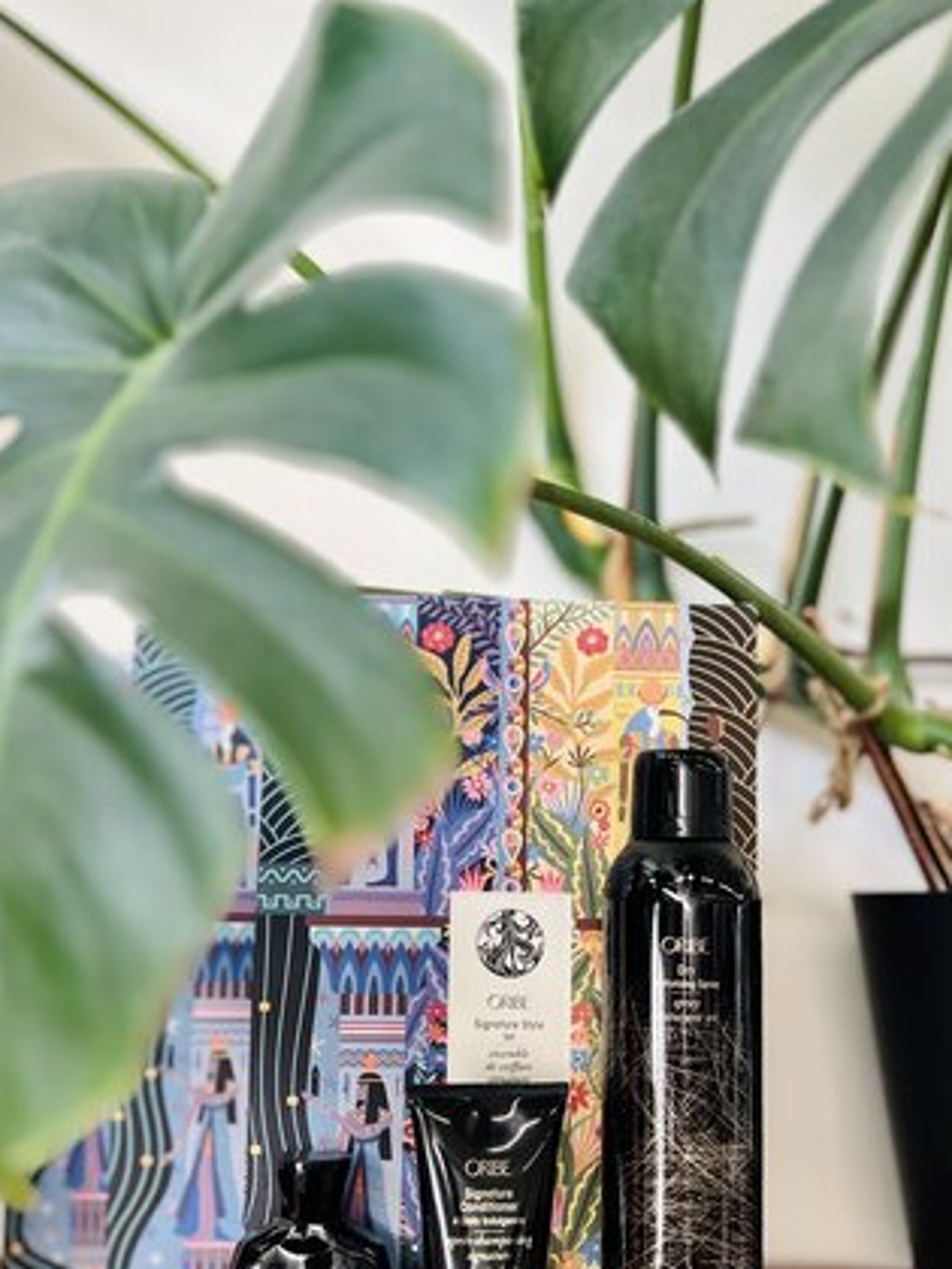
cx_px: 478
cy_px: 766
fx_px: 1210
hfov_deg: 42.9
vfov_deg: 54.9
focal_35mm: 33
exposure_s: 1/60
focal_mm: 5.7
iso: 100
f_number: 1.5
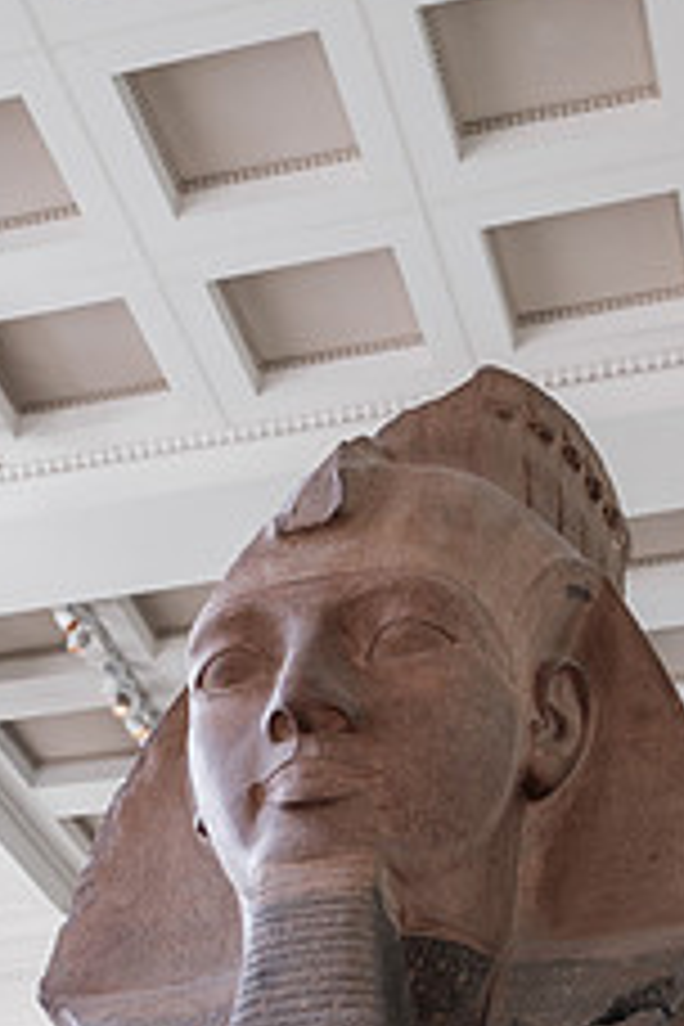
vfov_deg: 27.8
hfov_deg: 19.2
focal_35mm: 71
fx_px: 2023
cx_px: 328
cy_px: 837
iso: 500
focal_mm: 24.2
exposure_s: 1/125
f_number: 2.8
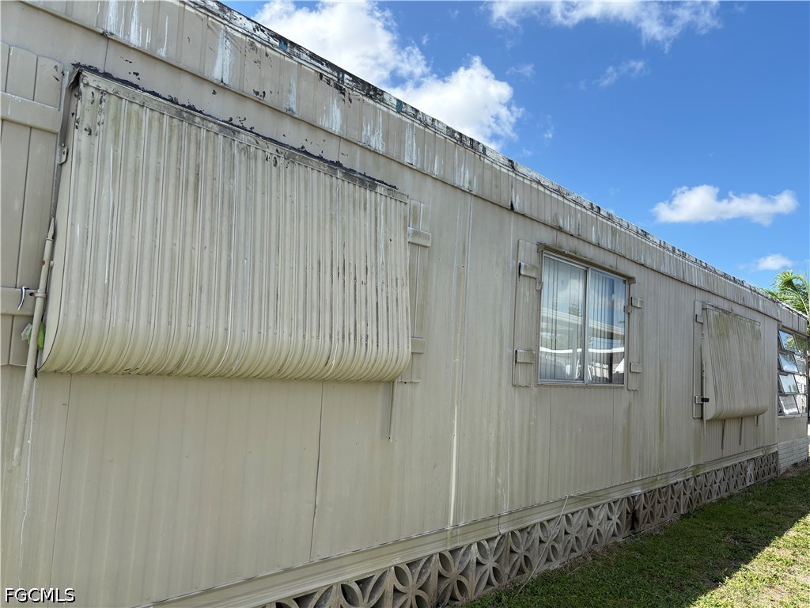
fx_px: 608
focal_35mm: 26
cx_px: 405
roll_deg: -2.6
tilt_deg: +5.5
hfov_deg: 67.3
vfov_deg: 53.1
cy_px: 304
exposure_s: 1/2451
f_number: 1.6
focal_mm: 5.96
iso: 50
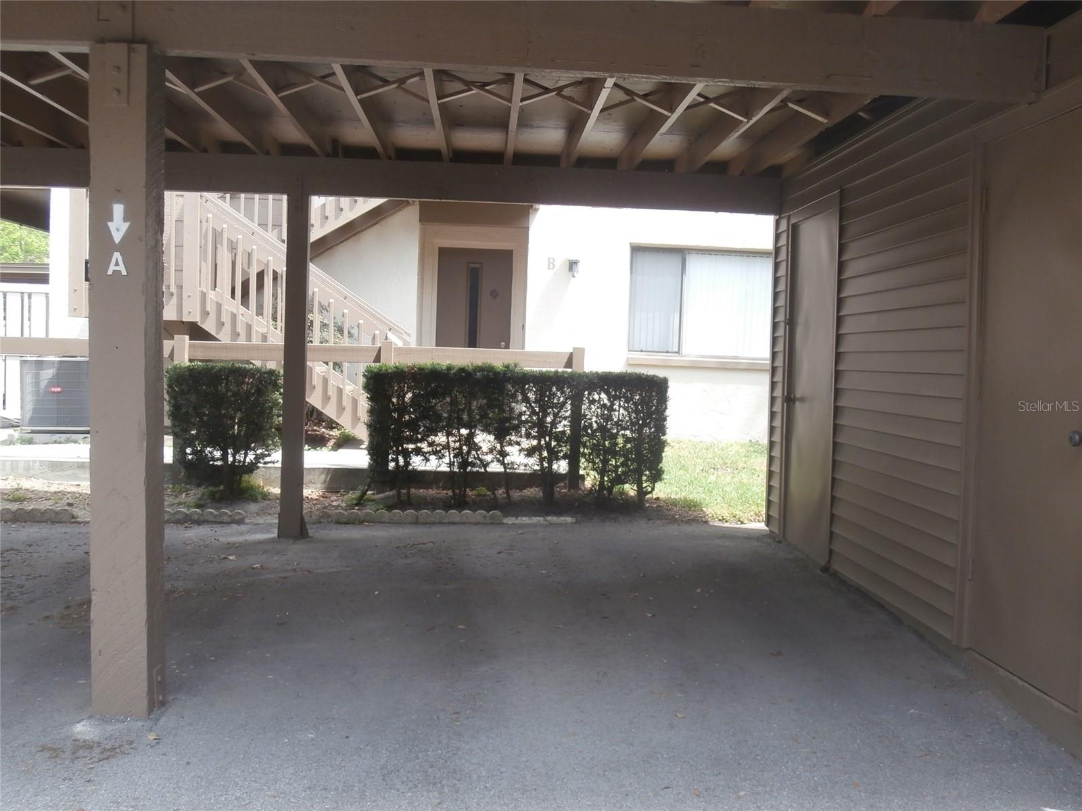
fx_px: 1188
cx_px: 541
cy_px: 406
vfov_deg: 37.7
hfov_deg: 49.0
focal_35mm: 38
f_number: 3.9
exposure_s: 1/125
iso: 100
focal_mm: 6.67
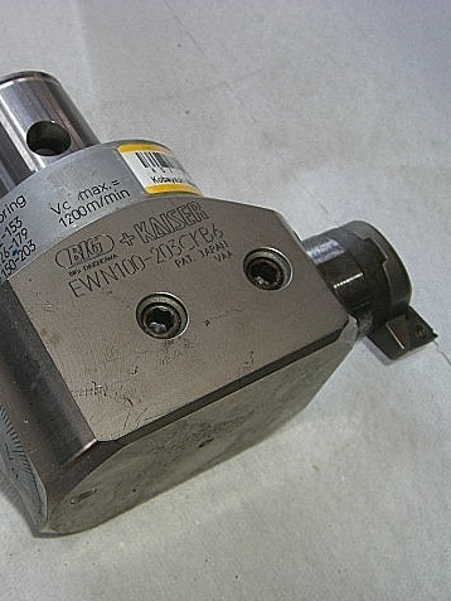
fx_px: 886
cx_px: 103
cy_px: 301
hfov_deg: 28.1
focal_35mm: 51
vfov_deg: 37.5
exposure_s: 1/100
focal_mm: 6.2
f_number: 4.3
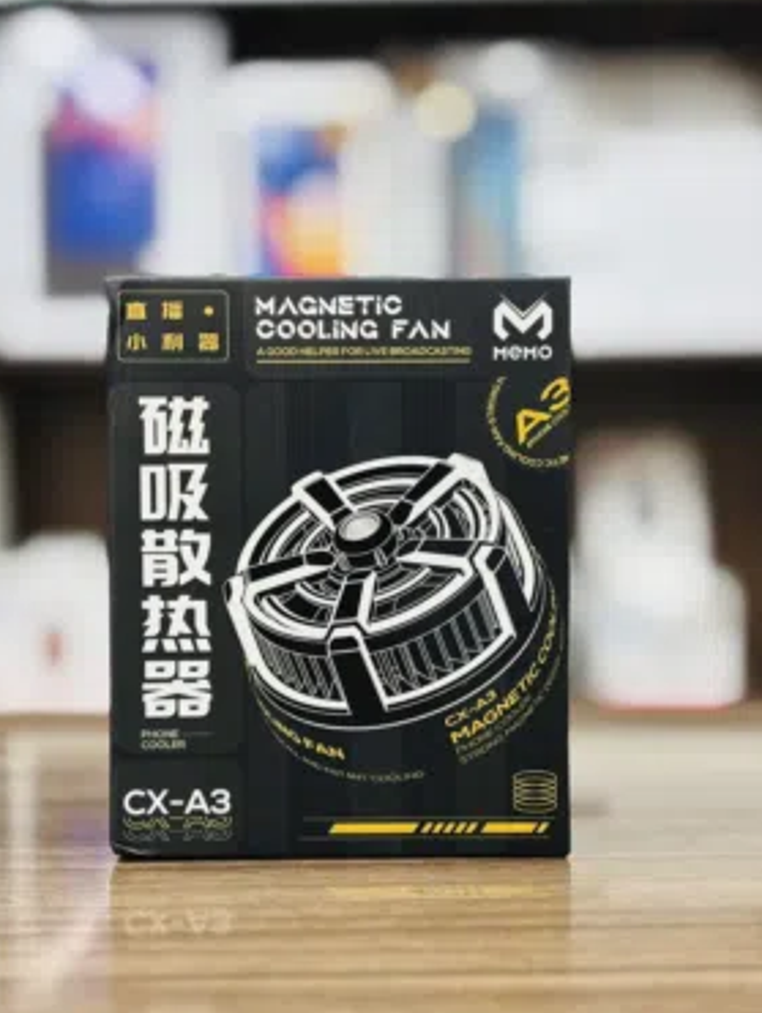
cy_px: 524
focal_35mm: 56
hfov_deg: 26.1
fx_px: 1641
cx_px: 374
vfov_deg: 34.3
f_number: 1.6
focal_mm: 5.96
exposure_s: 1/50
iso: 50
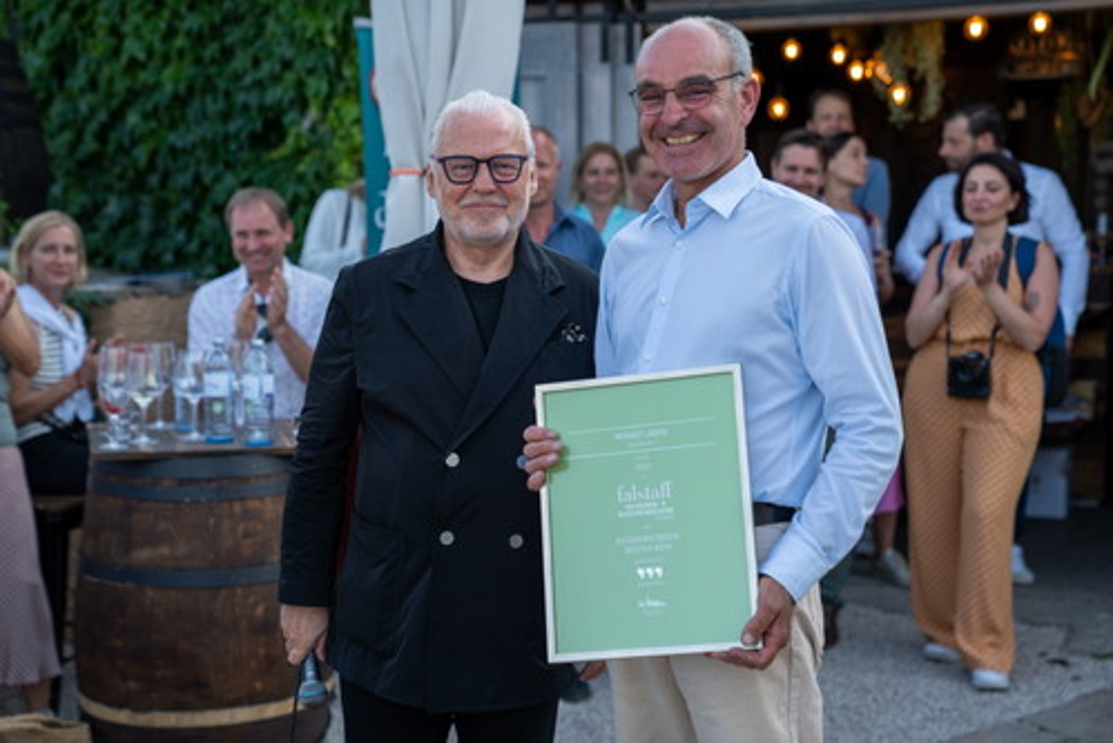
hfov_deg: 32.4
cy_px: 372
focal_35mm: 62
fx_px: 1917
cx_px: 556
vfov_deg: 21.9
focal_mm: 62
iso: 100
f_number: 2.8
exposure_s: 1/500
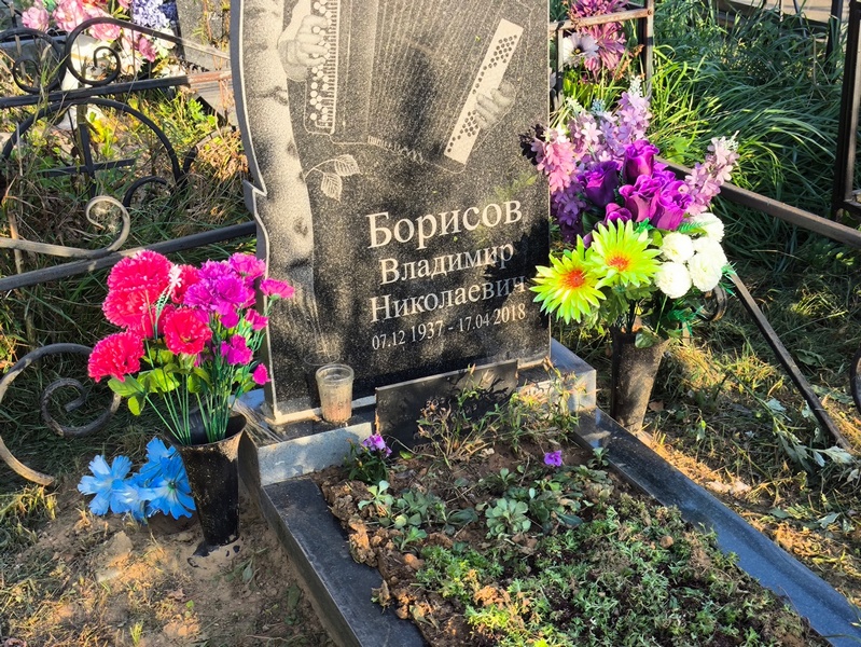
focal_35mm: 50
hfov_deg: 38.2
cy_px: 324
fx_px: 1244
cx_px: 430
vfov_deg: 29.1
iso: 50
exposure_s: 1/331
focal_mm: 4.71
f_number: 1.7
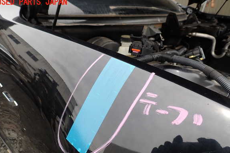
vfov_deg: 47.8
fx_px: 172
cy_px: 87
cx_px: 114
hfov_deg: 67.4
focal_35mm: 27
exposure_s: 1/400
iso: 100
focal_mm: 4.5
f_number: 2.8
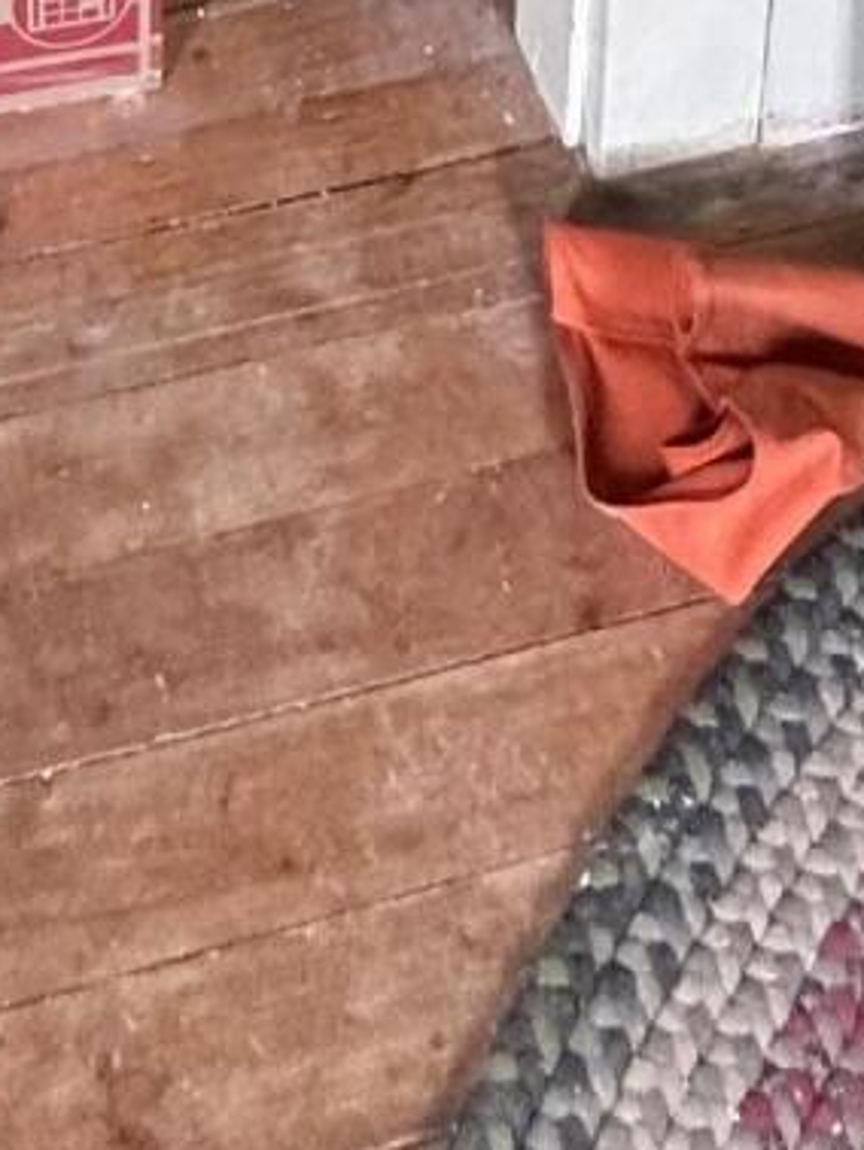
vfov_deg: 14.9
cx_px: 3
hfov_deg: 19.4
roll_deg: +1.4
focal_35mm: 74
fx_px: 2460
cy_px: -1634
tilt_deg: -13.6
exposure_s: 1/99
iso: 320
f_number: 2.2
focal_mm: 2.22
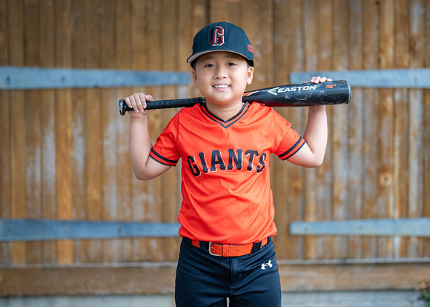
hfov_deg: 30.2
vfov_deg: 21.8
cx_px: 228
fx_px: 798
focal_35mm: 65
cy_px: 139
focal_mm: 50
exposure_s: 1/640
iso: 500
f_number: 1.2
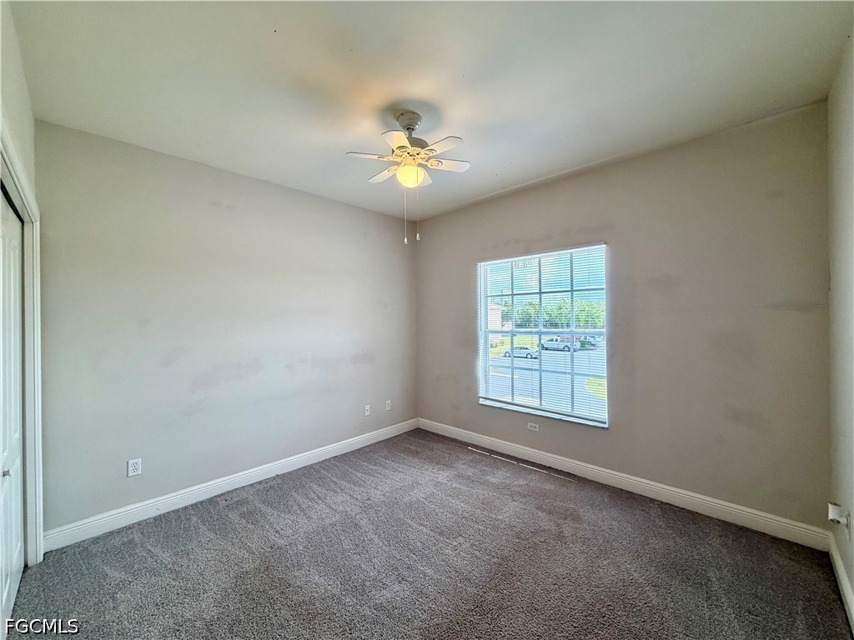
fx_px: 345
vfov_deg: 85.7
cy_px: 320
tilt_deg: -0.5
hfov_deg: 102.1
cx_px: 427
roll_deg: +1.3
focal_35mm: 14
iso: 125
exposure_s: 1/120
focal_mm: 2.22
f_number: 2.2
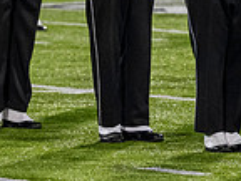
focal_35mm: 696
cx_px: 177
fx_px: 4846
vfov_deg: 2.1
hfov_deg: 2.8
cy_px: -116
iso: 1000
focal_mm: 120
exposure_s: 1/500
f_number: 2.8
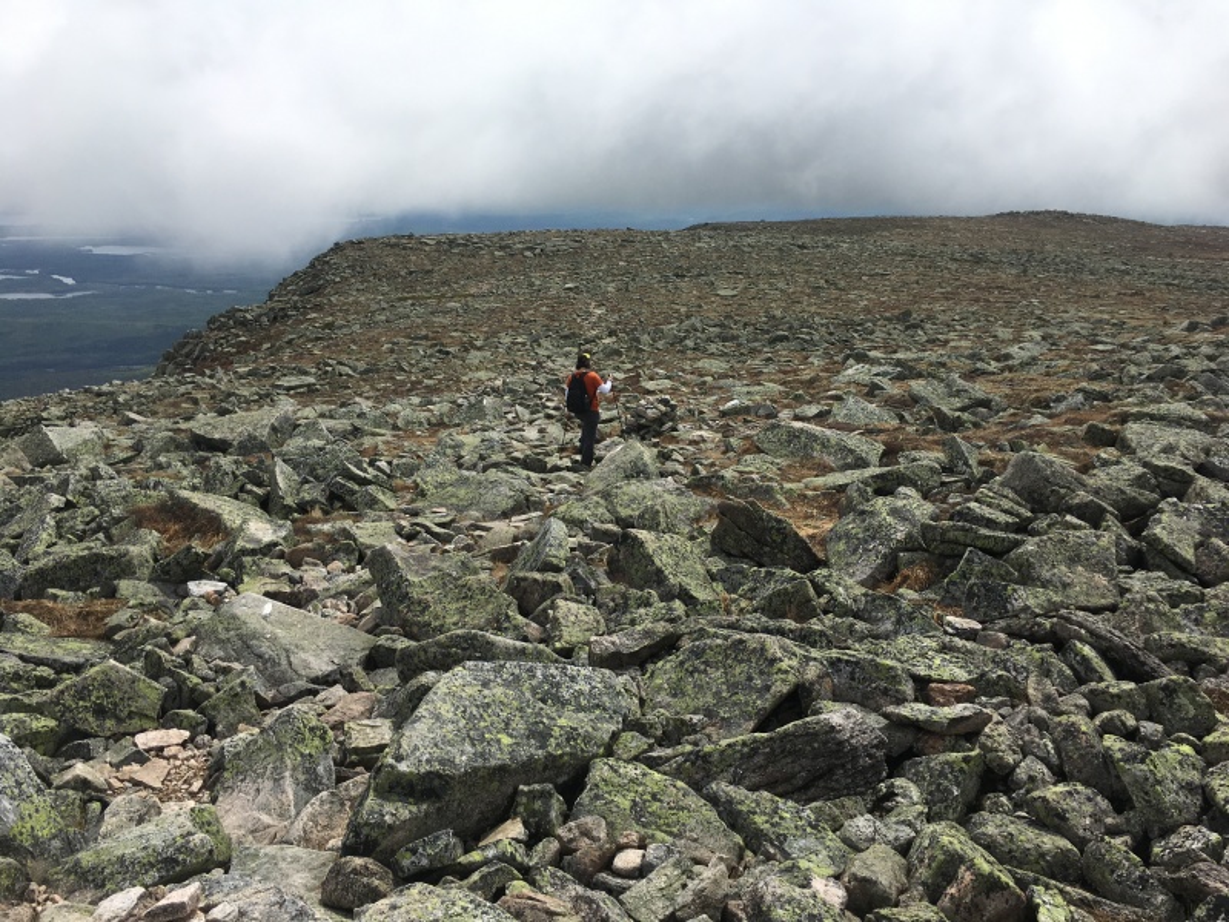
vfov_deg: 48.2
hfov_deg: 61.7
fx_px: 1030
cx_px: 614
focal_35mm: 29
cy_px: 461
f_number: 2.2
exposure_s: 1/2959
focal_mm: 4.15
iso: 25
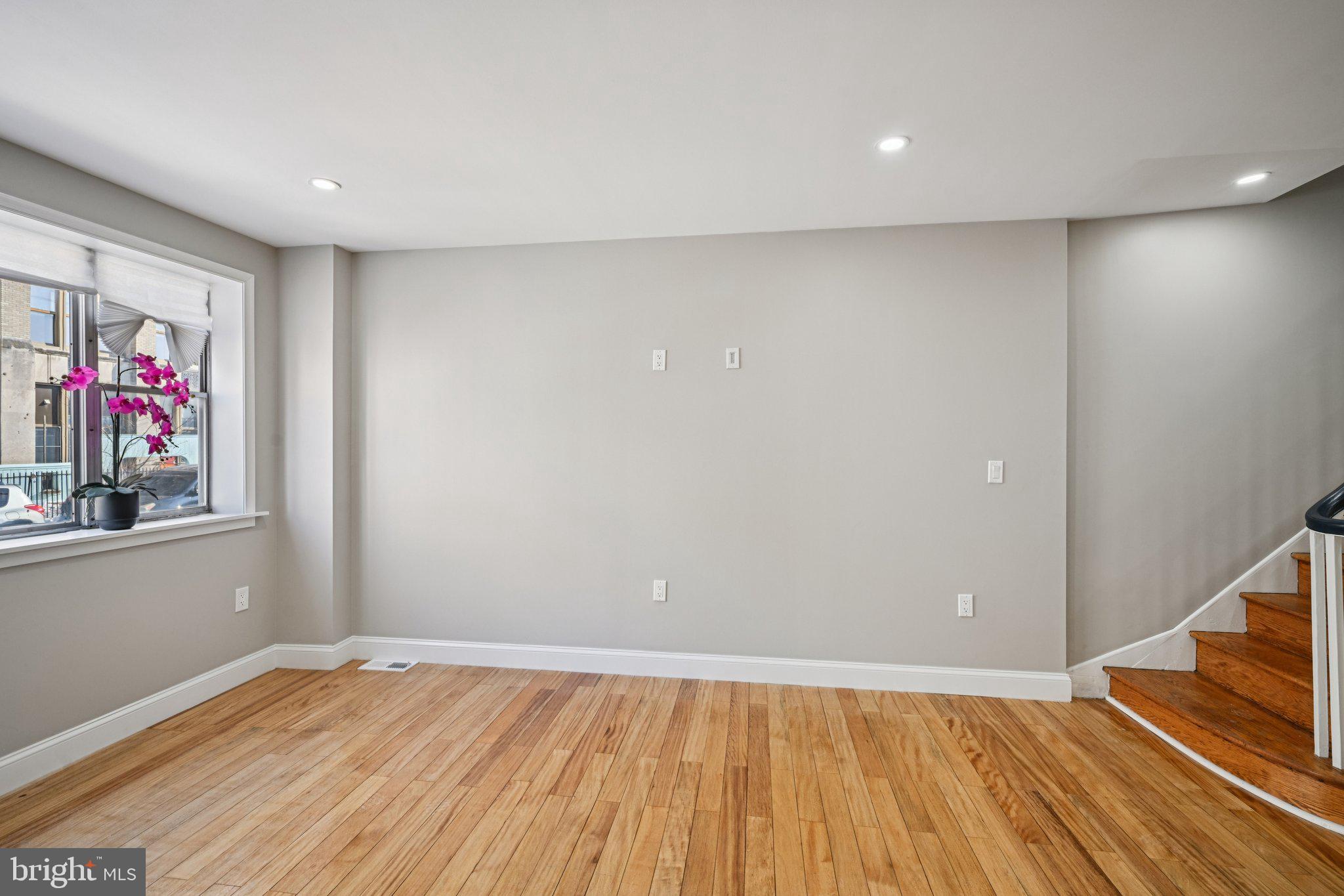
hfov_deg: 96.7
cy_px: 448
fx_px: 597
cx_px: 672
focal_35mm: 16
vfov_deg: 73.7
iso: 400
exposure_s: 1/125
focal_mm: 16
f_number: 8
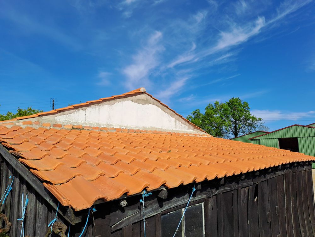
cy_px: 118
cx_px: 158
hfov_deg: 69.4
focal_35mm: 25
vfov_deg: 54.9
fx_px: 227
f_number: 1.8
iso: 32
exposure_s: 1/2016
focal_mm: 4.65
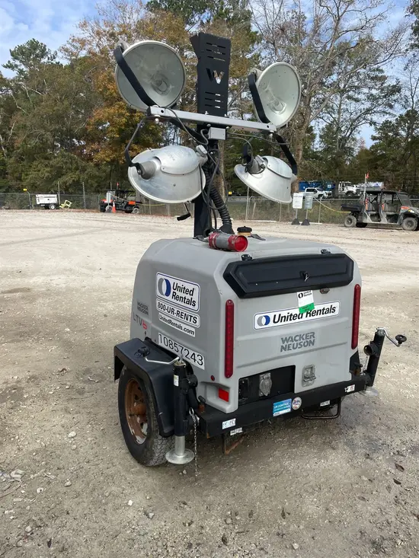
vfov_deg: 67.3
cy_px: 279
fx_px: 419
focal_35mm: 26
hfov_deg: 53.1
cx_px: 210
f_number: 1.6
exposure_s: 1/3731
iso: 50
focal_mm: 4.2
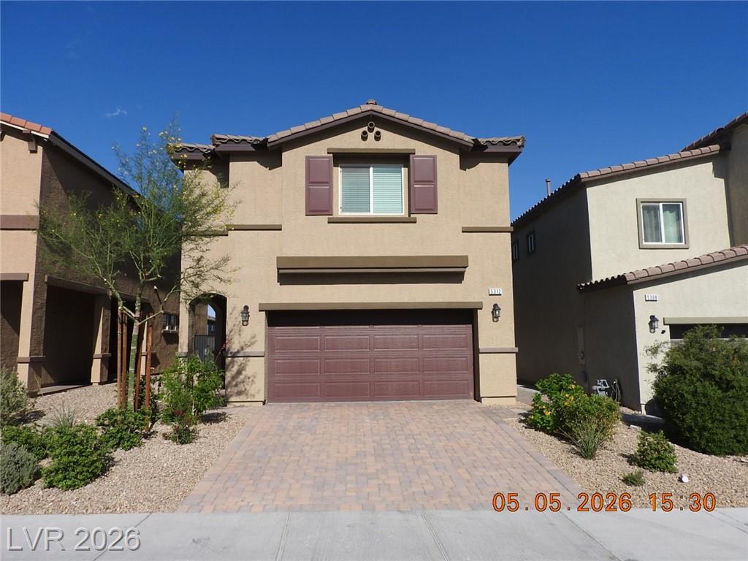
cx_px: 374
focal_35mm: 24
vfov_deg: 56.8
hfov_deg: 71.6
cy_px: 280
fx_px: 519
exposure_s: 1/1600
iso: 100
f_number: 3.8
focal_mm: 4.3
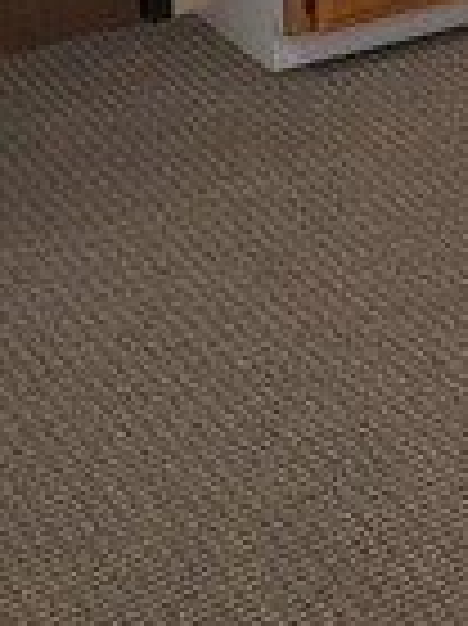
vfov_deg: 14.2
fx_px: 2166
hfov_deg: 10.7
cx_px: 1076
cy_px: -567
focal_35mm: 120
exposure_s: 1/60
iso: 125
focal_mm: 4.3
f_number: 2.4
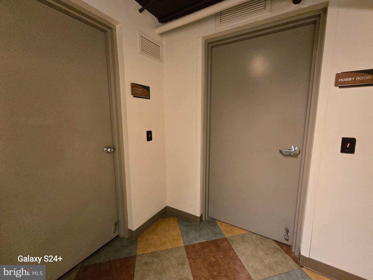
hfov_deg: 106.2
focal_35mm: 13
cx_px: 186
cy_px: 140
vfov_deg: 89.9
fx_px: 140
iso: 1000
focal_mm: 2.2
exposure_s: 1/60
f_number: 2.2
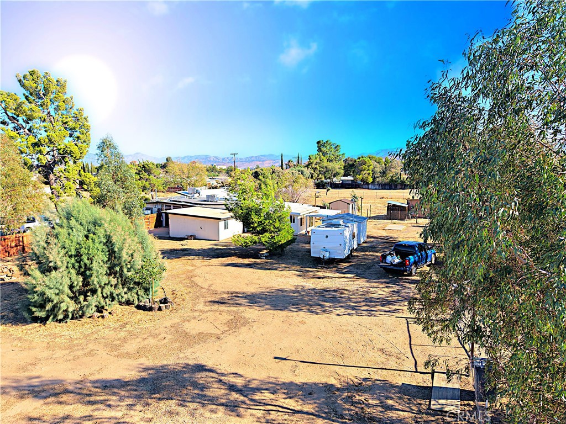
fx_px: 392
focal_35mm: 24
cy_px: 212
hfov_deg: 71.6
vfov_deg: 56.8
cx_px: 283
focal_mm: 8.67
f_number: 1.8
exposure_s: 1/4000
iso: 230
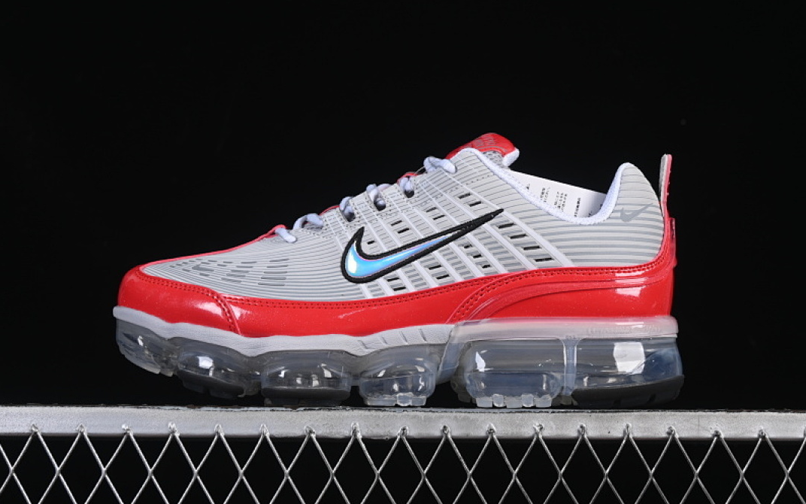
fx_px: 1691
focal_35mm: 77
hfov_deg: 26.8
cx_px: 403
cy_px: 240
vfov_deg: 16.9
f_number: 8
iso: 160
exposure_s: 1/80
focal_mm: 50
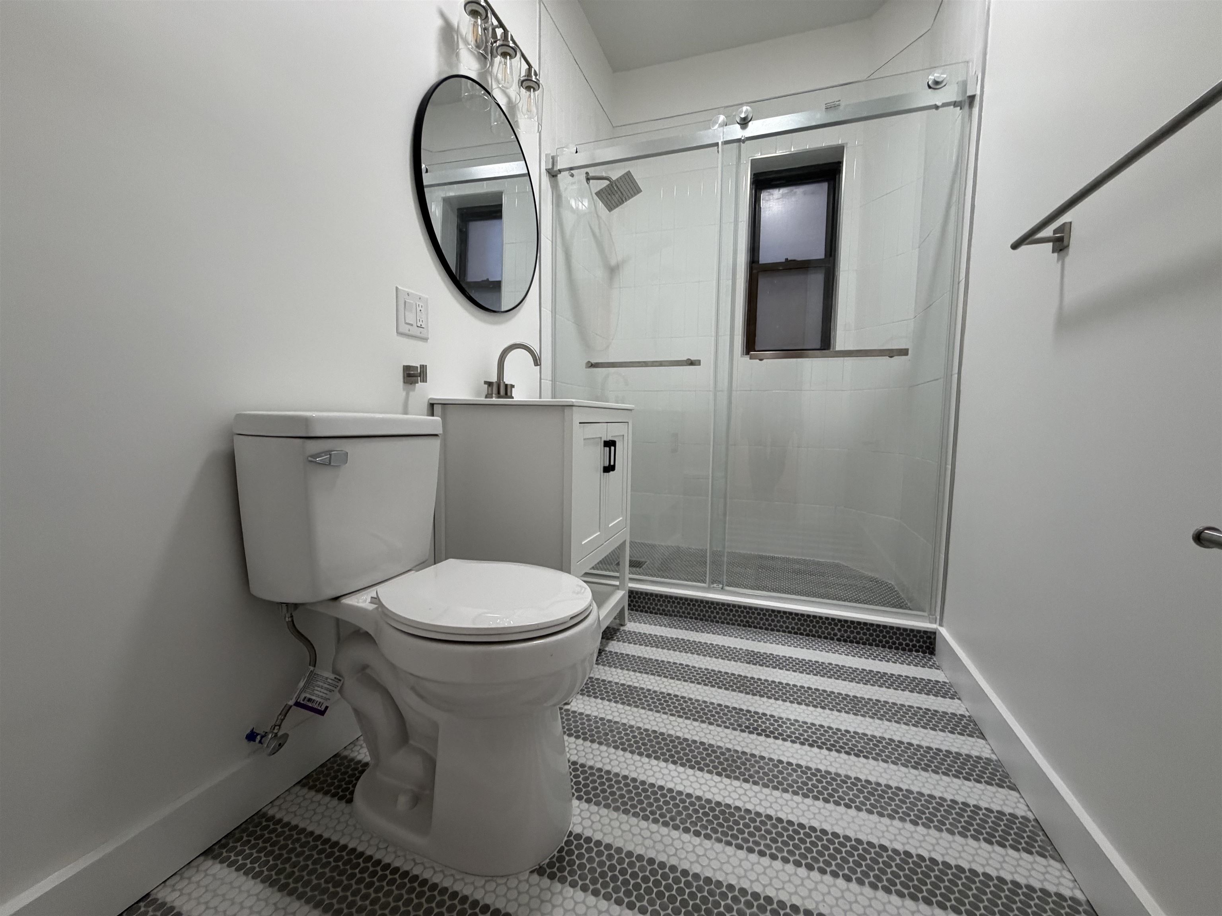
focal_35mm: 14
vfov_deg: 85.7
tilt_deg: -5.3
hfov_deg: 102.1
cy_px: 458
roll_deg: -0.4
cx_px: 611
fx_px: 494
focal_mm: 2.22
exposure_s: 1/120
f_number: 2.2
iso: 250
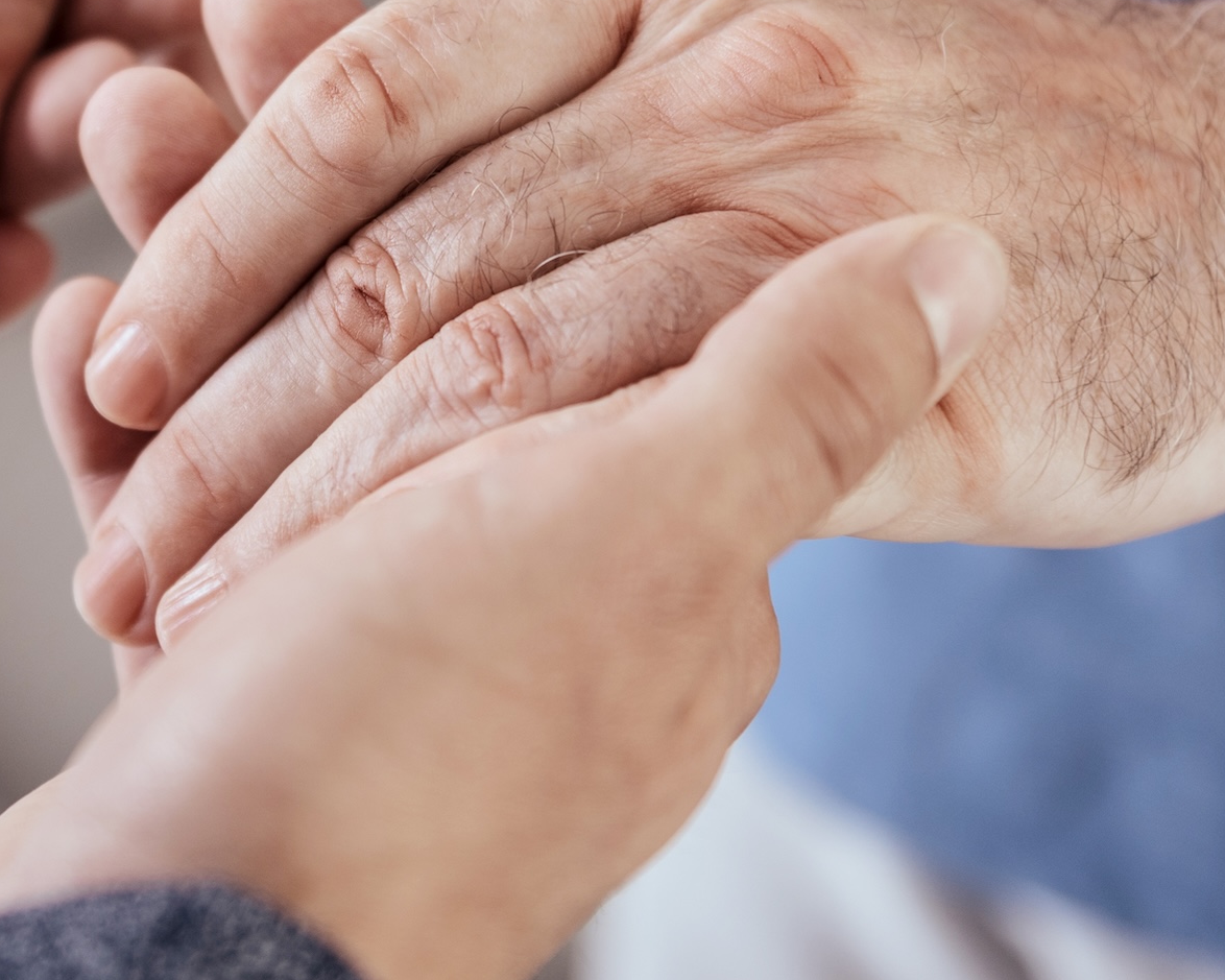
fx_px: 3480
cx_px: 329
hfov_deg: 19.8
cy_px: 316
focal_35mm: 96
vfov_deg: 16.0
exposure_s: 1/160
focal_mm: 40
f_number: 2.8
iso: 250
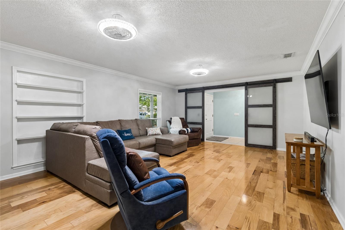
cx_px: 172
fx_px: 144
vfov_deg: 77.3
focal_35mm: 15
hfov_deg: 100.4
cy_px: 115
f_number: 7.1
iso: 400
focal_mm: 10
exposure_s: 1/3.33
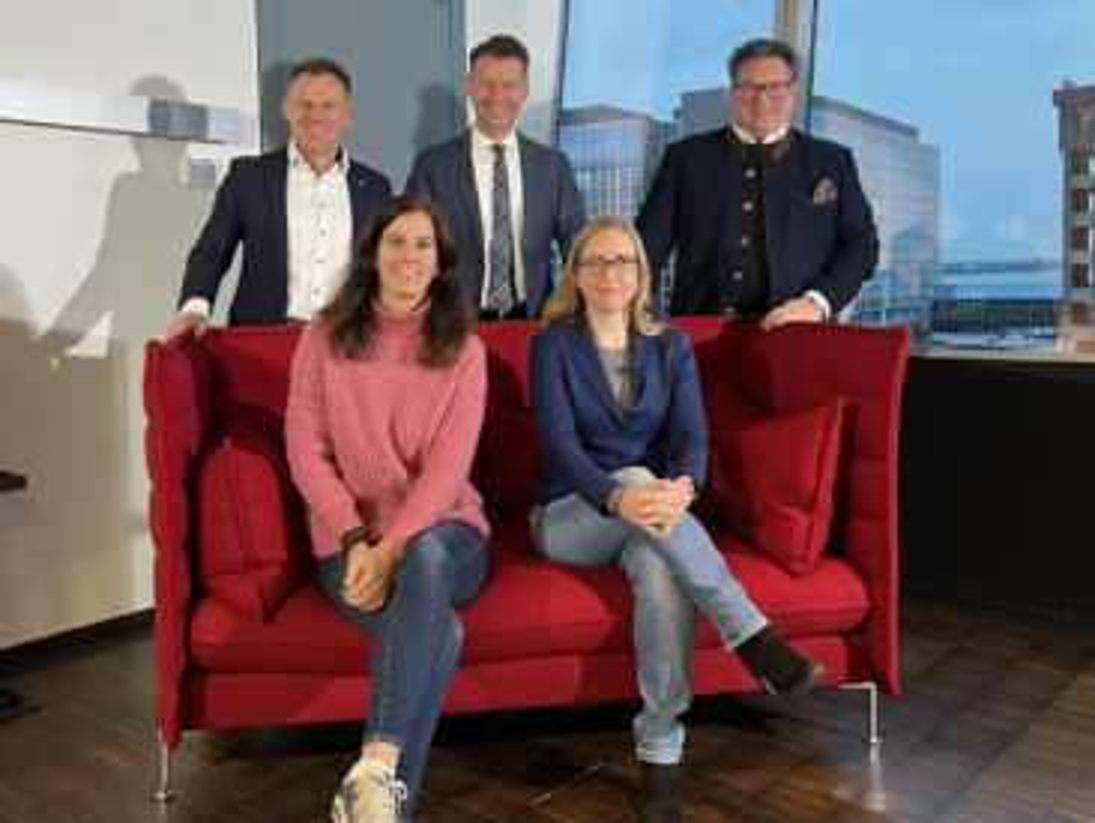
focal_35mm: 26
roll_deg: +0.6
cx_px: 548
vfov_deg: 53.1
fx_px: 823
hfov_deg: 67.3
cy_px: 412
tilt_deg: -3.2
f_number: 1.5
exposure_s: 1/50
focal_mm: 5.7
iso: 125
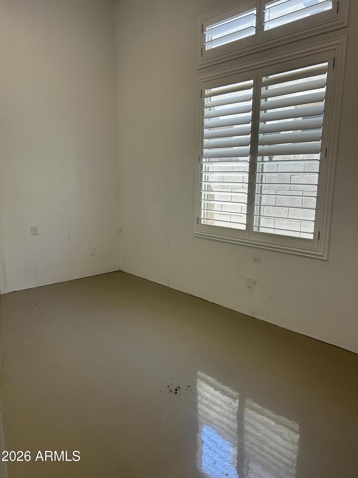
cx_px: 179
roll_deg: -0.7
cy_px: 239
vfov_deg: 67.3
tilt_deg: -10.4
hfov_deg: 53.1
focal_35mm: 26
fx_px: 359
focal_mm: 5.7
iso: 64
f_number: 1.5
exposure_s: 1/120
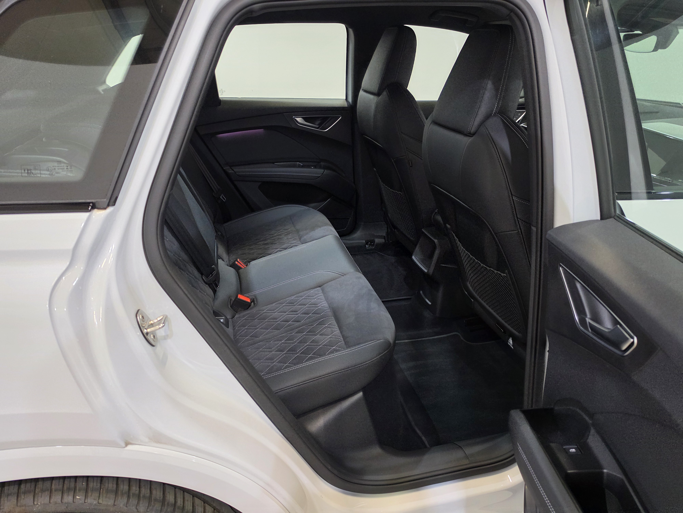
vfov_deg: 58.9
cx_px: 342
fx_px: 454
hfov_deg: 73.9
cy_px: 256
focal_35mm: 23
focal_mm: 6.5
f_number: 1.4
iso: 200
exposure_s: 1/100
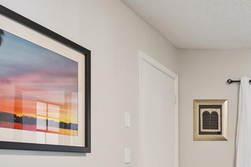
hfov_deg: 33.2
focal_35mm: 46
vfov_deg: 27.7
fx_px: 321
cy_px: 163
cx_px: 315
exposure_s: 1/4
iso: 800
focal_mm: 16
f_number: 9
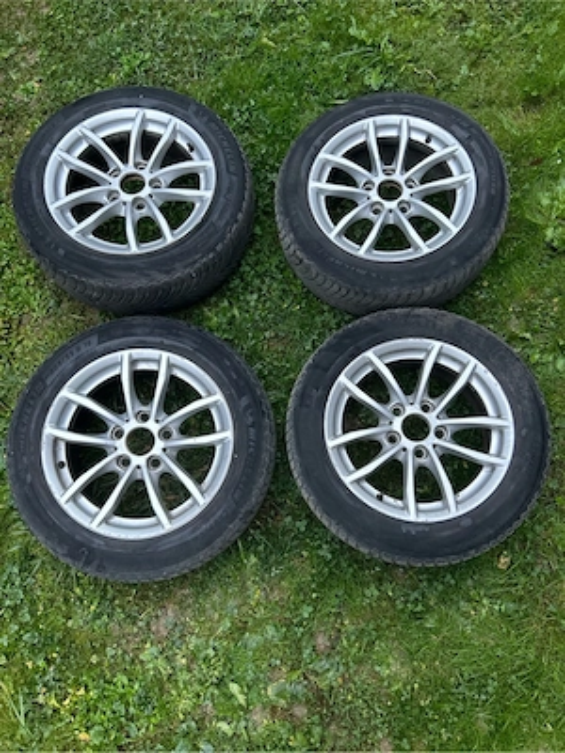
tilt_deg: -72.0
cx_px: 282
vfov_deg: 67.3
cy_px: 376
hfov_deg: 53.1
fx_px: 566
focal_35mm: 26
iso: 200
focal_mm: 5.7
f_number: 1.5
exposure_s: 1/60
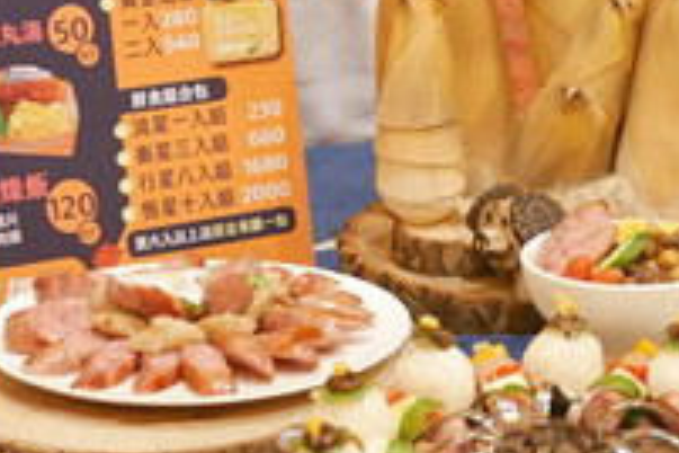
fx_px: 2923
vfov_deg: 8.8
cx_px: 348
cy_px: -78
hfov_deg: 13.2
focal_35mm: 155
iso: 1250
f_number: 2.5
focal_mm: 15
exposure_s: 1/60
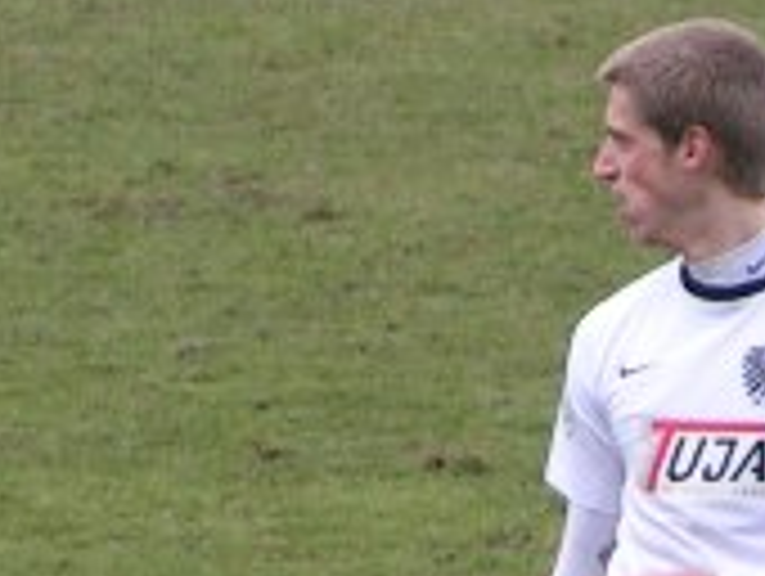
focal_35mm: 1162
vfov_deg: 1.3
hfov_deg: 1.7
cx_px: 684
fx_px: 25716
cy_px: 680
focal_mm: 37.8
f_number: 3.5
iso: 125
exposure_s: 1/320
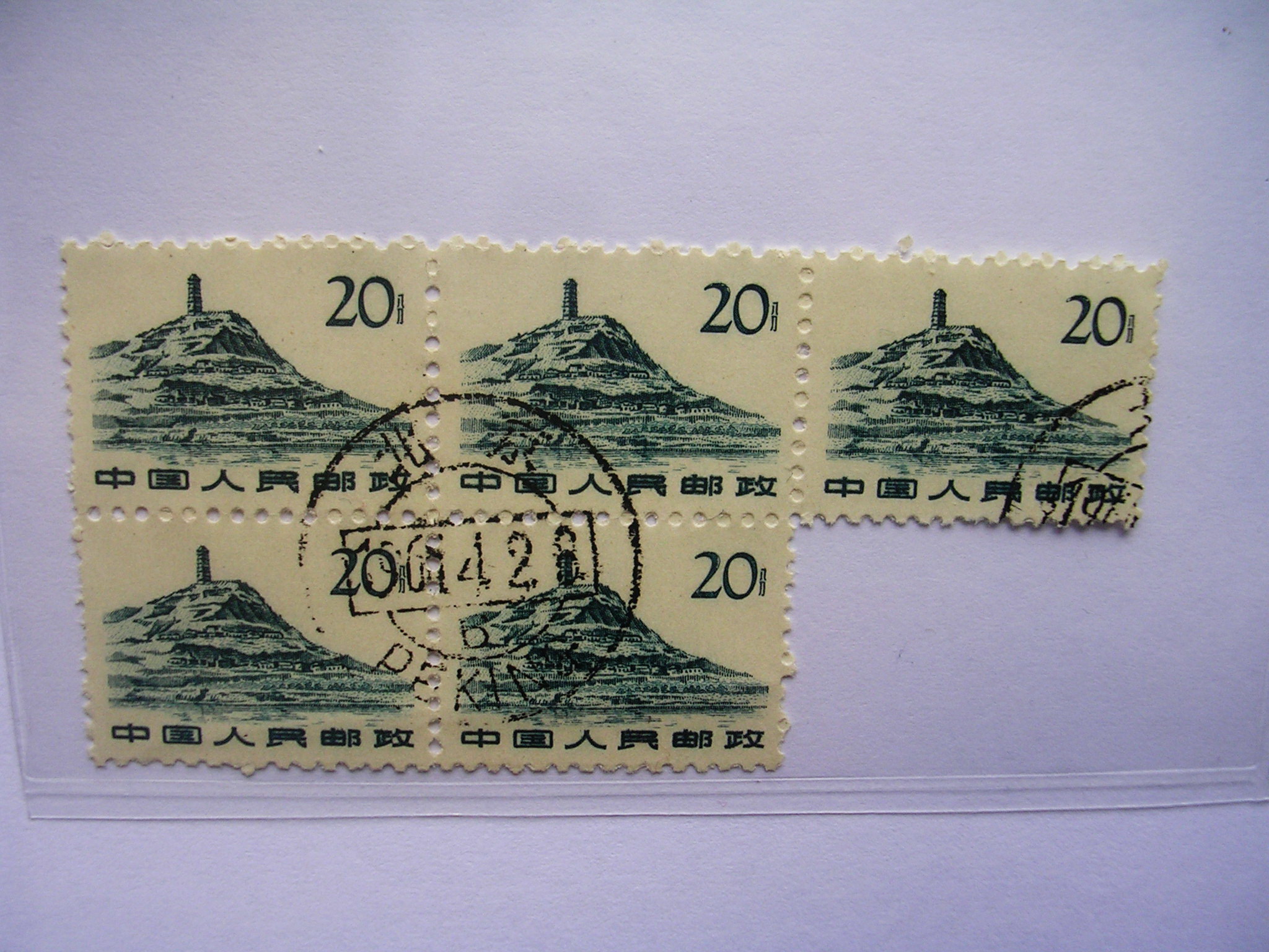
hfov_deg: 49.0
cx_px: 634
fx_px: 1393
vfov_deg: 37.7
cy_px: 476
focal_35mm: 38
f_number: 2.8
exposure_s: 1/227
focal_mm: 5.8
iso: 50
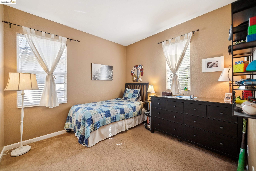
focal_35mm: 13
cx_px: 128
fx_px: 92
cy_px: 86
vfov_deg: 85.4
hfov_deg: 108.3
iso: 400
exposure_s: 1/60
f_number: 4
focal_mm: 13
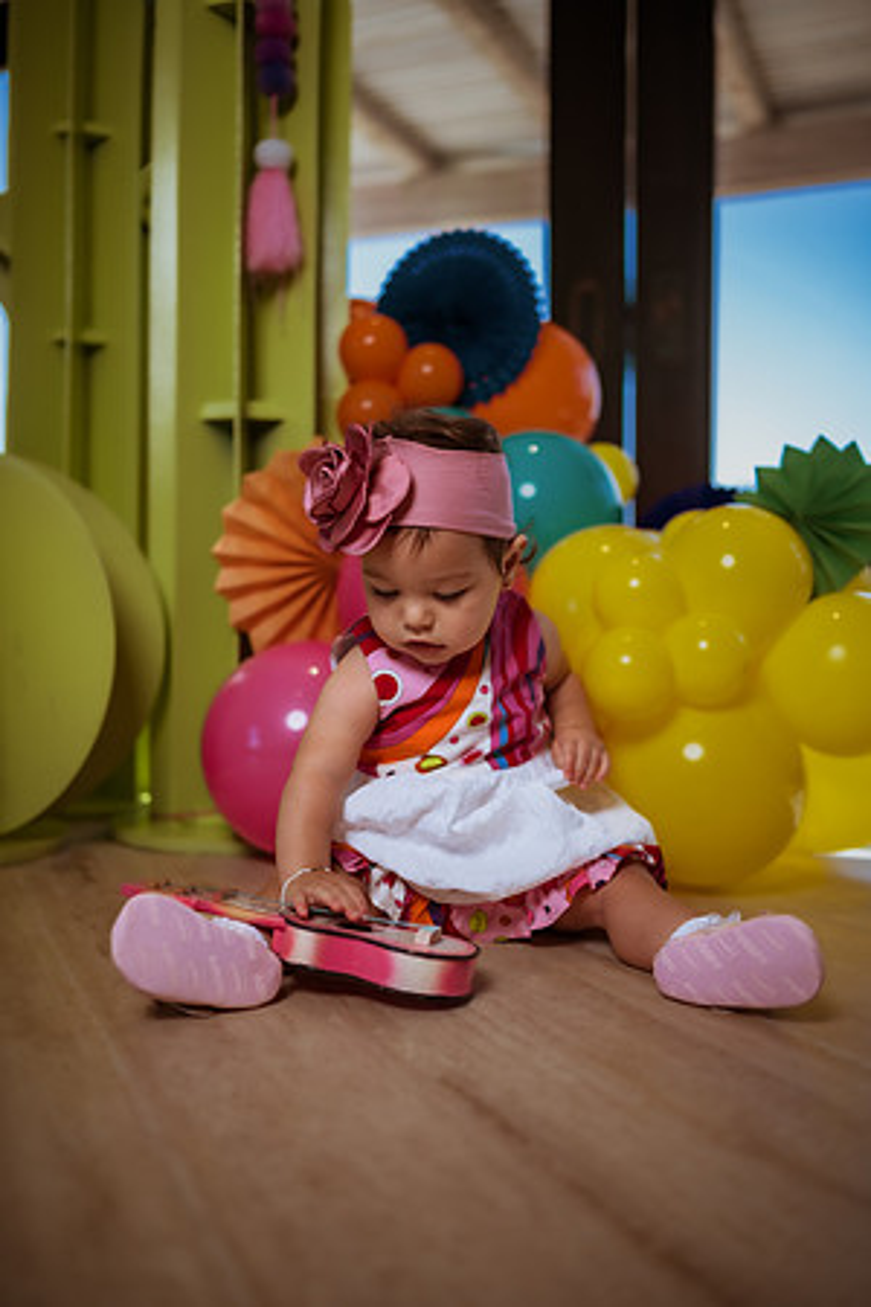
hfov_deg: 37.9
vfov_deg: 54.4
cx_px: 436
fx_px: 1270
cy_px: 654
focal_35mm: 35
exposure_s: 1/1250
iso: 160
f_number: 1.8
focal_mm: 35
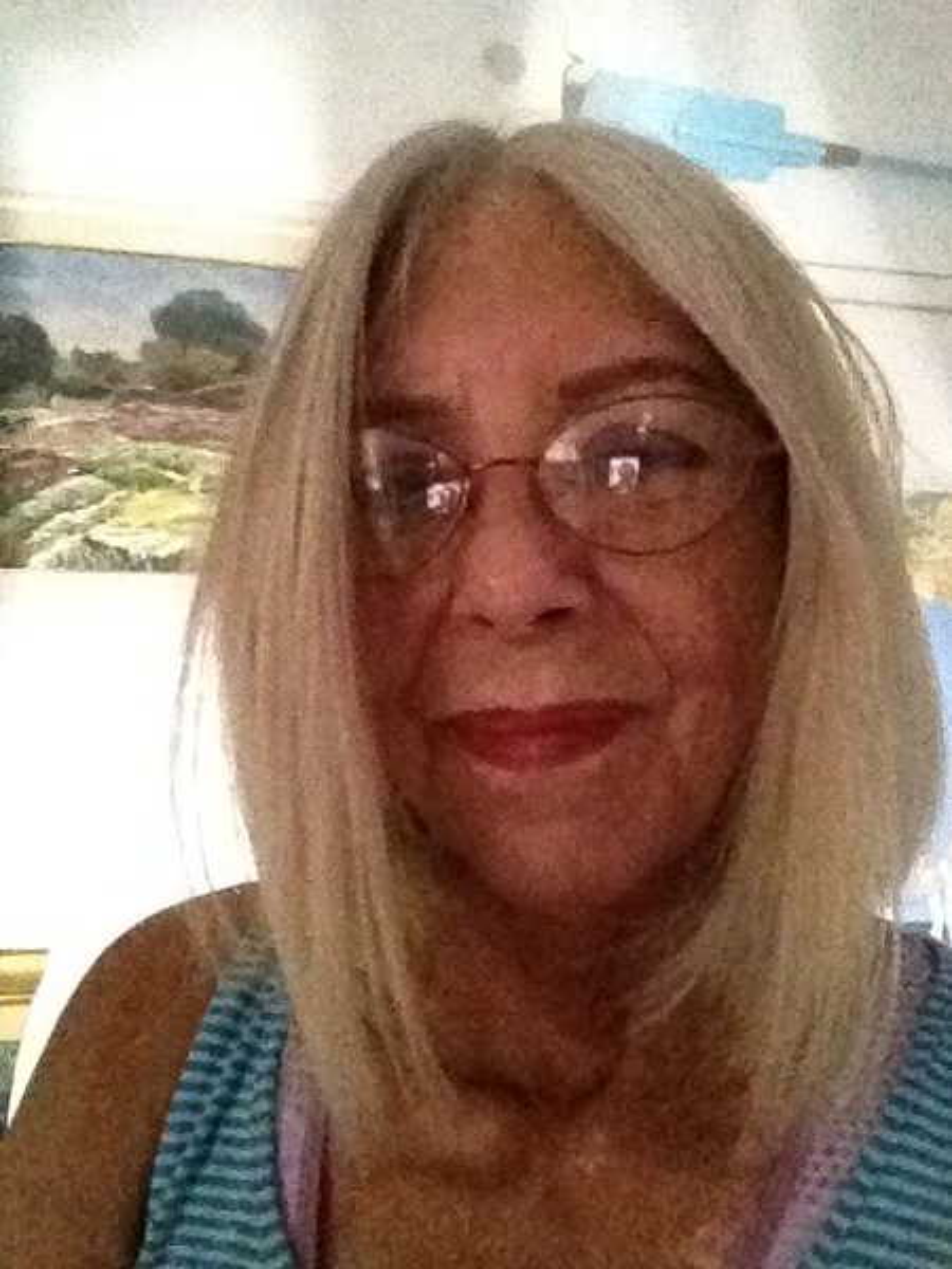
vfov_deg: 52.6
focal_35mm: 35
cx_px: 476
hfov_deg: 40.7
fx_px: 1283
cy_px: 634
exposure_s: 1/24
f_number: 2.4
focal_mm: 1.85
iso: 2000
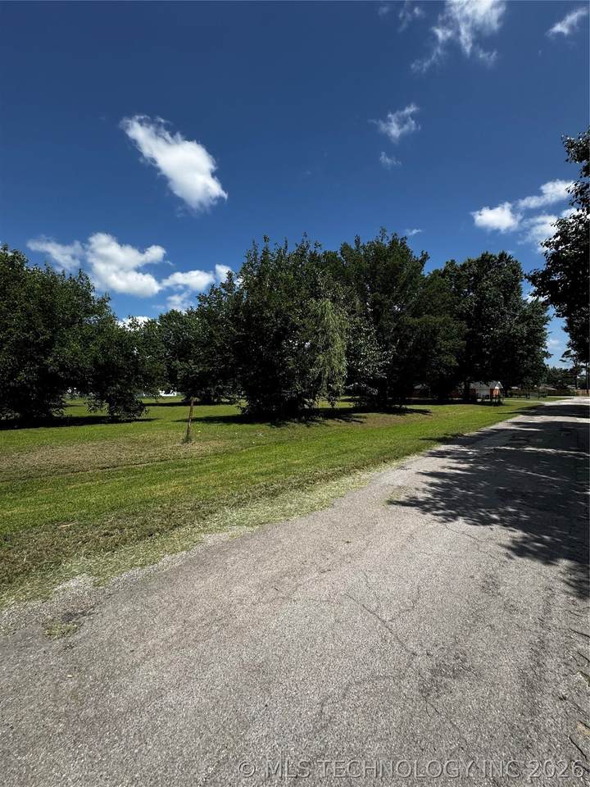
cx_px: 295
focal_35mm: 14
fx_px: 318
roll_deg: +1.8
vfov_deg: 102.1
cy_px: 394
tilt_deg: +1.2
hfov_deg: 85.7
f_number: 2.2
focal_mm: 2.22
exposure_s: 1/1789
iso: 50
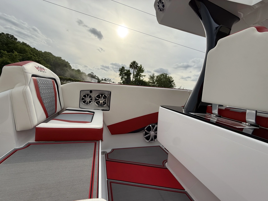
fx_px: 108
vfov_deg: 85.7
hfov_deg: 102.1
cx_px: 134
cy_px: 100
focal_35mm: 14
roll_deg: -11.0
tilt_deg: -3.9
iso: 50
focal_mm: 2.22
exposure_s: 1/2237
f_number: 2.2
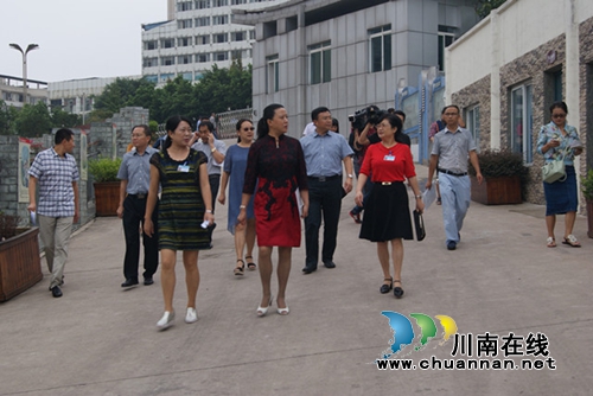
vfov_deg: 25.8
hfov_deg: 37.8
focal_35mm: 52
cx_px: 296
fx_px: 865
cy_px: 198
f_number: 13
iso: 200
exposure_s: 1/80
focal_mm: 35
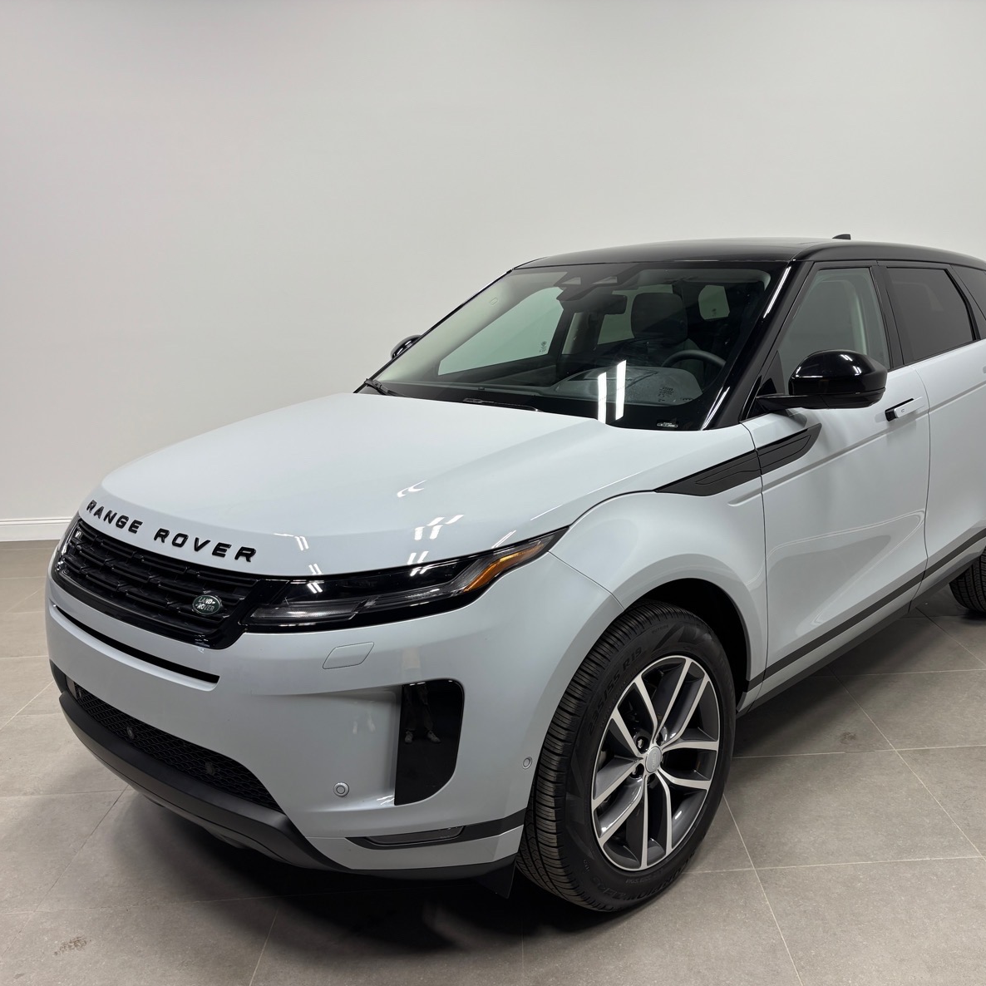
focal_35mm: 31
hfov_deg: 52.2
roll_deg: +1.8
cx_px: 584
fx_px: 999
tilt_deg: -11.9
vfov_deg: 52.5
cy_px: 495
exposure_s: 1/190
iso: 40
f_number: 1.6
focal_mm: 5.96
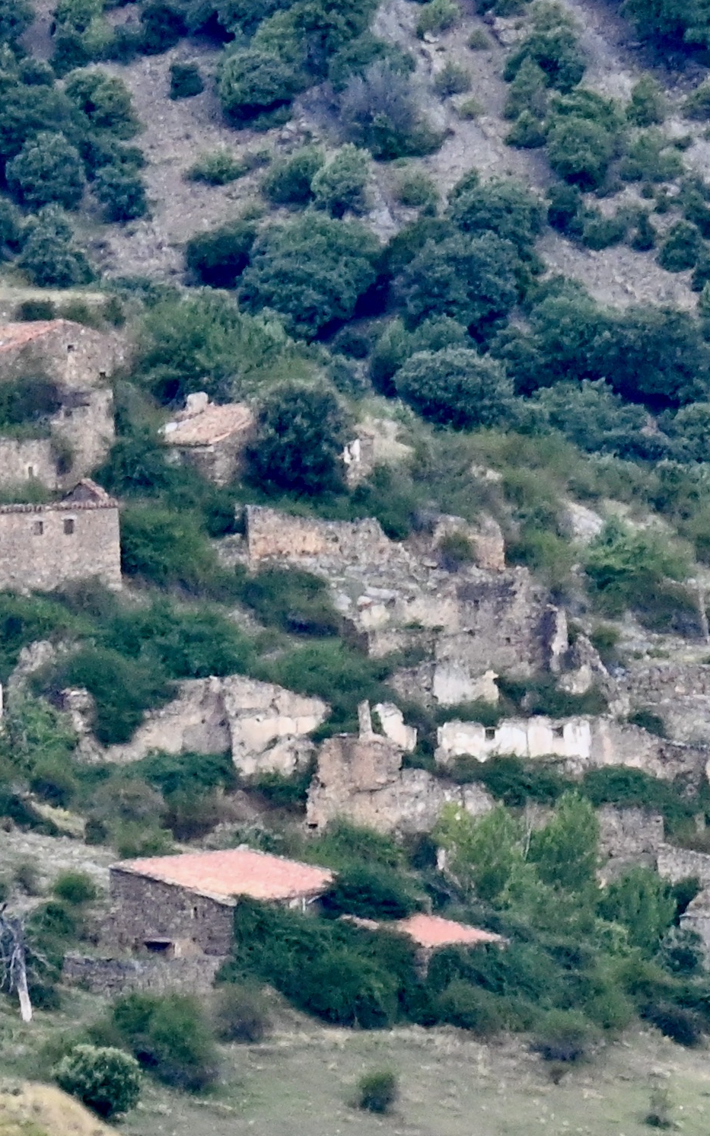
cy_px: 761
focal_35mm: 1426
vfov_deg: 1.5
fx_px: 44131
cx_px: 540
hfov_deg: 0.9
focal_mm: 250
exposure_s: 1/125
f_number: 22
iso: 1000
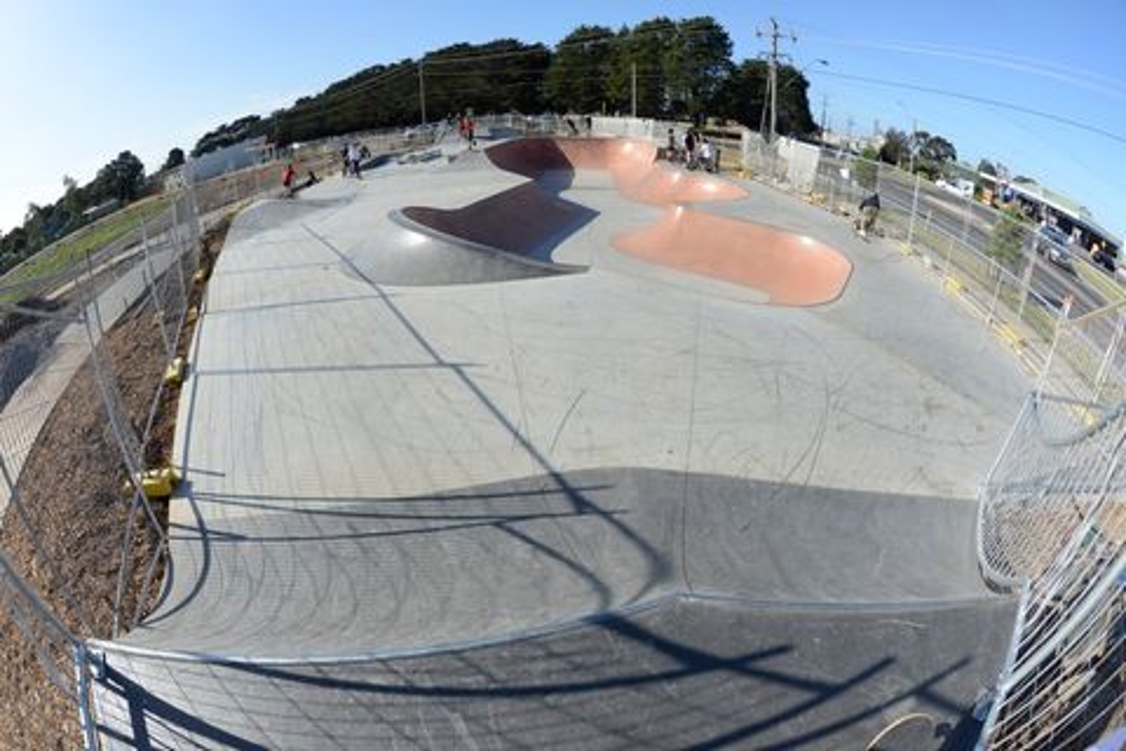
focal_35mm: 16
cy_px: 376
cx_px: 563
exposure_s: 1/250
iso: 250
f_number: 14
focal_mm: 16
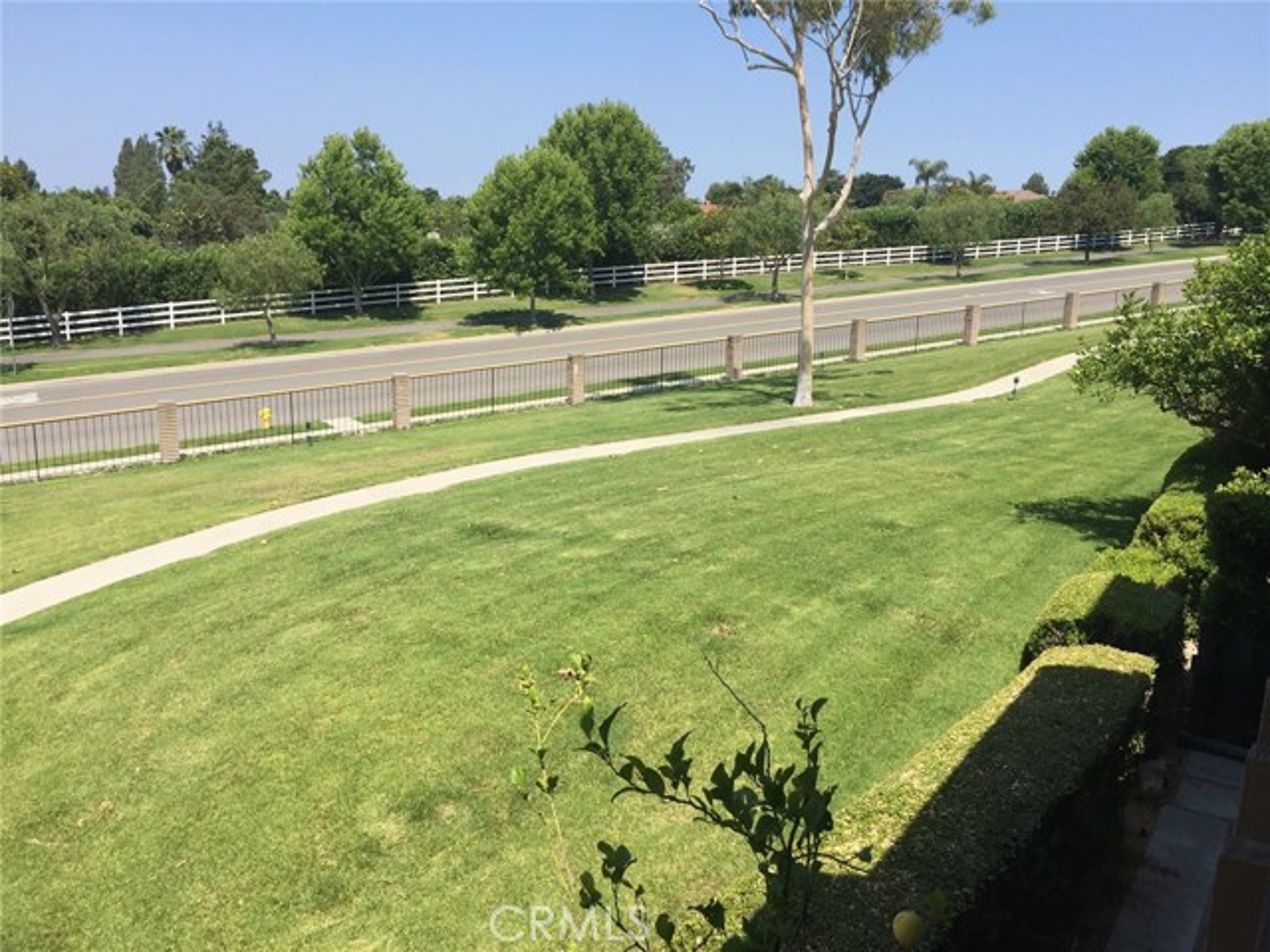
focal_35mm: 29
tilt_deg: -13.7
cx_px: 635
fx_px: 1064
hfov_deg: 61.7
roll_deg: -1.8
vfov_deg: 48.2
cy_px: 476
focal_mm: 4.15
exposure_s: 1/2083
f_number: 2.2
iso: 32
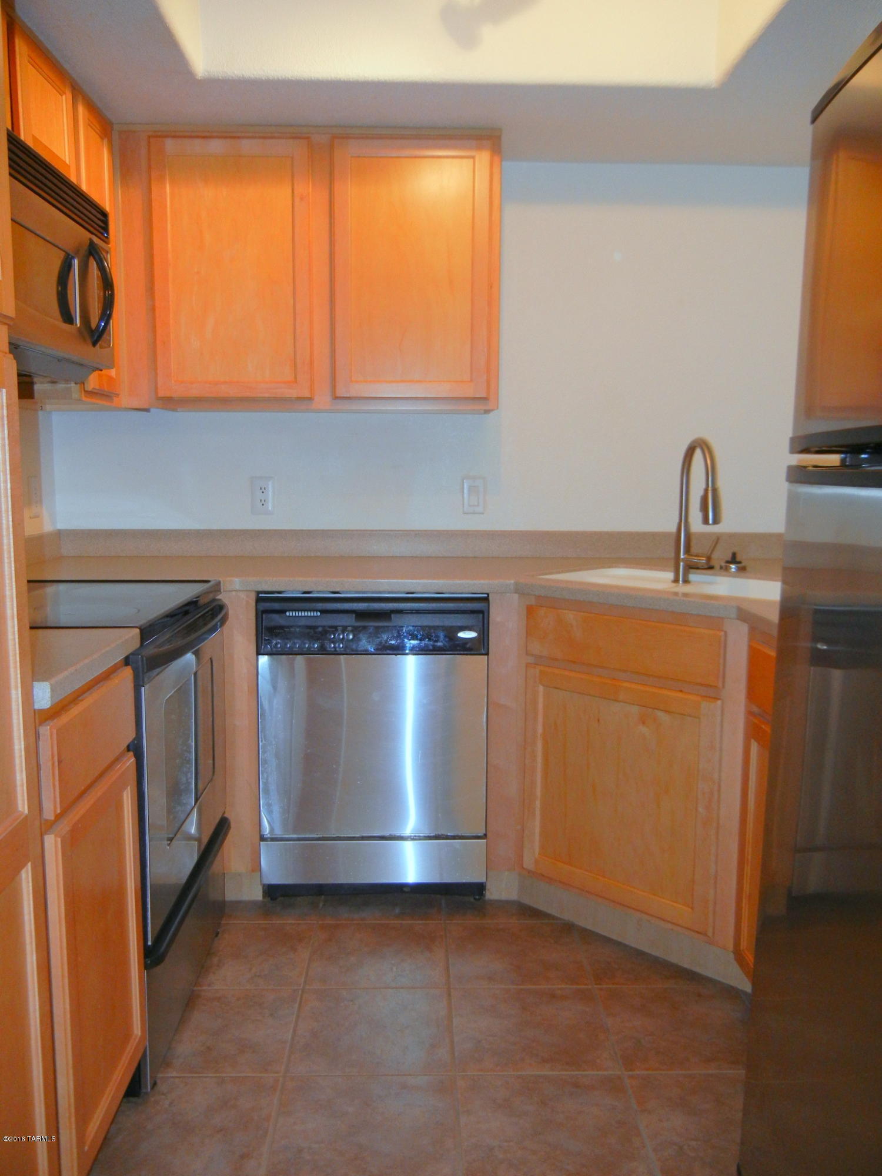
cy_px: 588
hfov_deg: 46.8
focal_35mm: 30
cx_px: 441
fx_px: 1019
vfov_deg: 60.0
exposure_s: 1/30
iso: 200
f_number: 3.5
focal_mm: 5.4
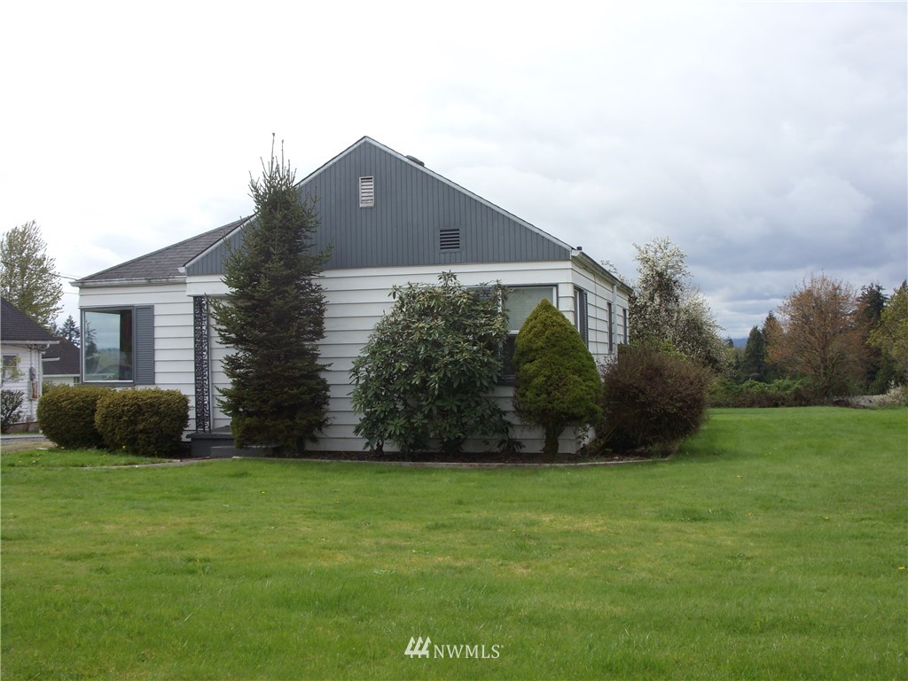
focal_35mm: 38
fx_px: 997
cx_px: 454
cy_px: 340
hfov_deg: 49.0
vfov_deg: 37.7
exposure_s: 1/369
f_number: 4.9
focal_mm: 6.3
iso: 50
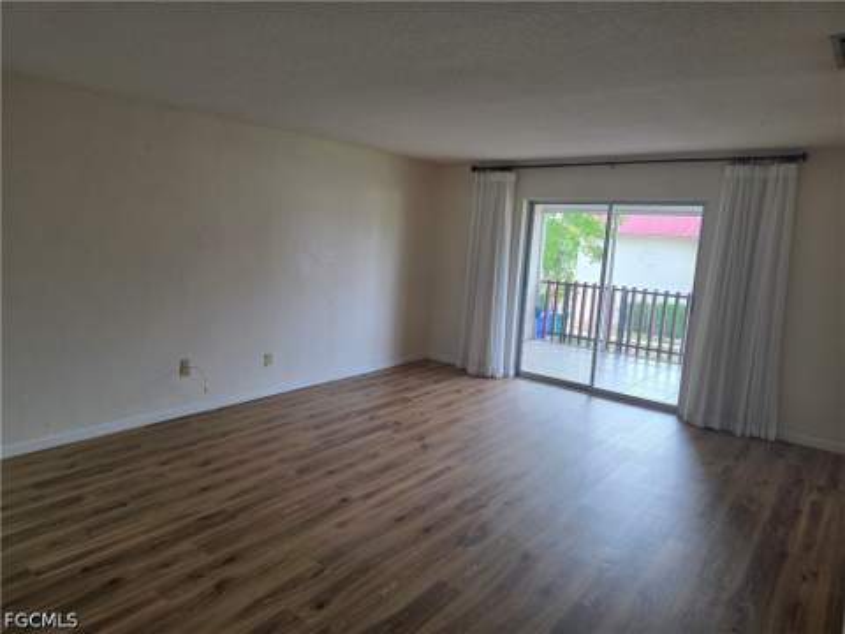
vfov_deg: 58.9
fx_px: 561
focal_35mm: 23
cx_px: 422
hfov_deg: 73.9
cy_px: 317
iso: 100
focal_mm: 6.3
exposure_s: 1/120
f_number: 1.7
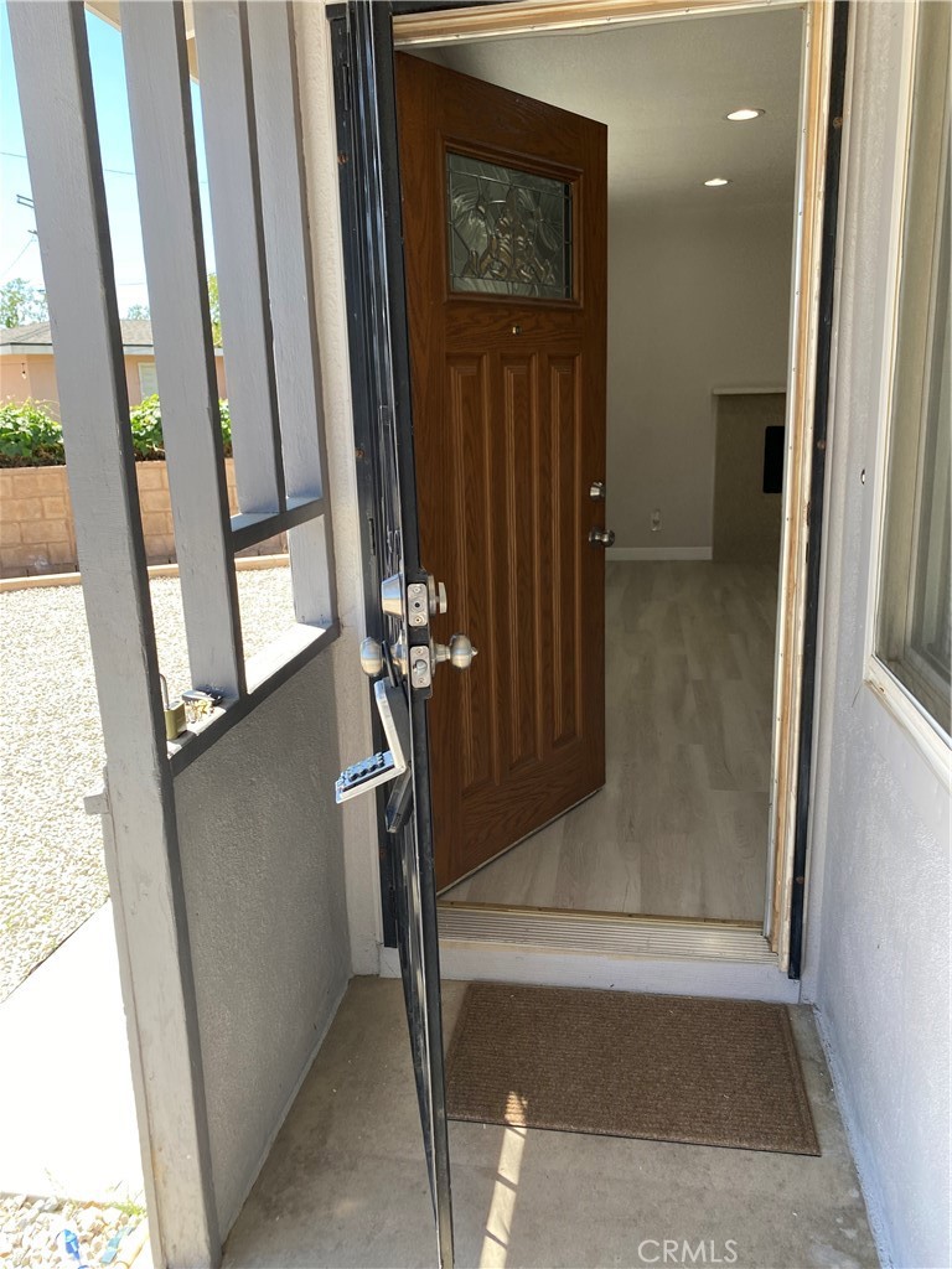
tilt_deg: -13.2
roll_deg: +2.9
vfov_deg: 67.3
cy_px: 634
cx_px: 476
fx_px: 953
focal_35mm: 26
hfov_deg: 53.1
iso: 32
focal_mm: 4.25
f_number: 1.8
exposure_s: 1/275
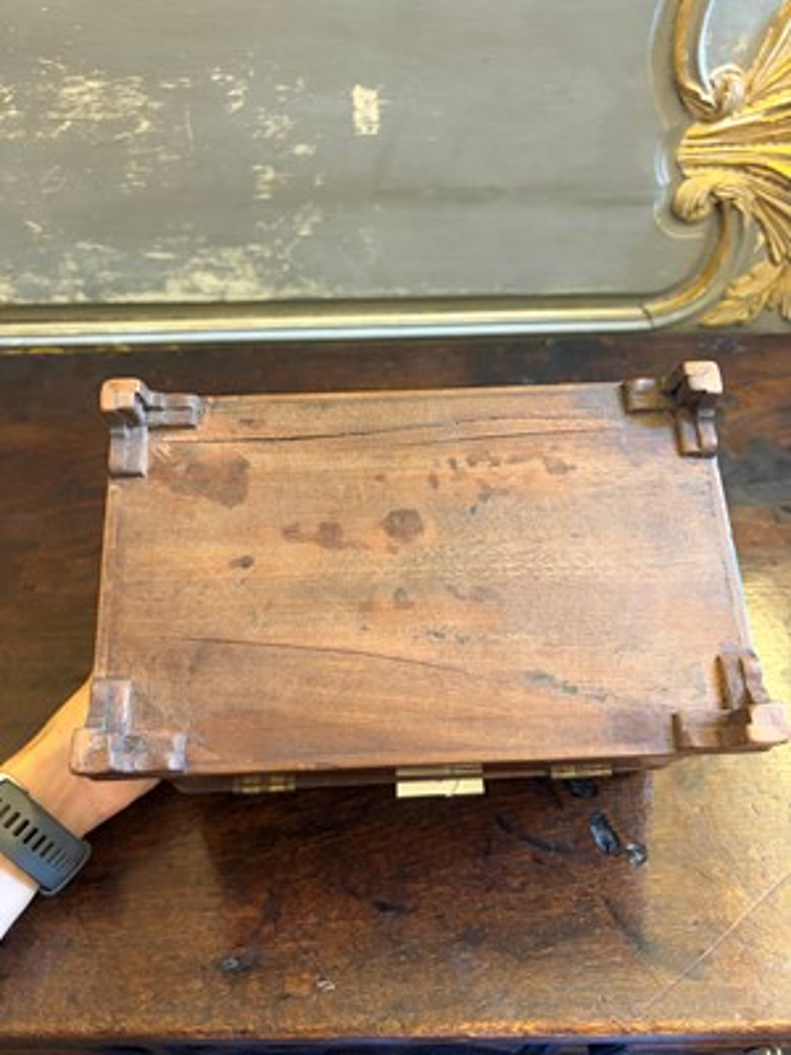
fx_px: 792
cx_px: 396
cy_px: 528
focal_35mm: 26
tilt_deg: -48.1
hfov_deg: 53.1
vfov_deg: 67.3
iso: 320
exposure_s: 1/50
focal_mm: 5.96
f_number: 1.6
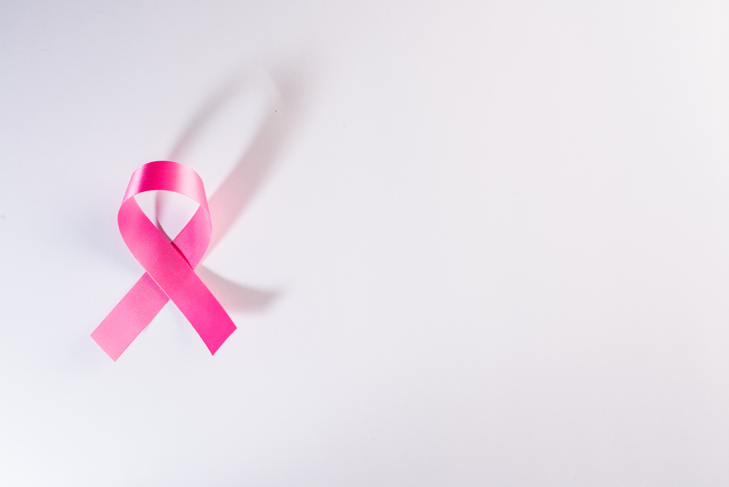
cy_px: 244
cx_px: 364
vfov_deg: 27.0
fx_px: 1013
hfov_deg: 39.6
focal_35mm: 50
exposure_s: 1/125
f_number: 10
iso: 100
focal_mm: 50
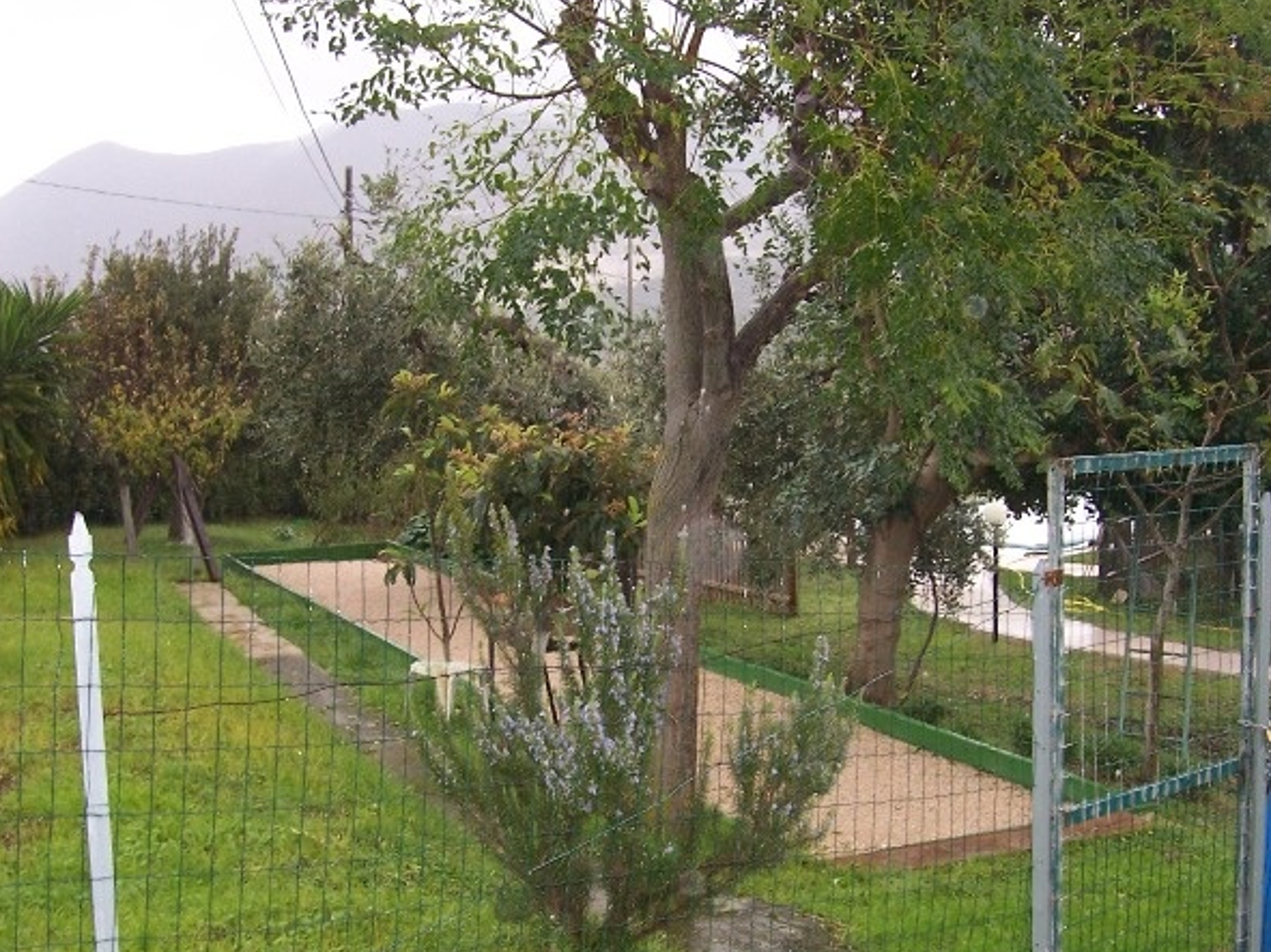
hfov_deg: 41.2
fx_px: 1689
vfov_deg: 31.3
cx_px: 671
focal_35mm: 46
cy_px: 604
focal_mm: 5.6
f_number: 2.7
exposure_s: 1/60
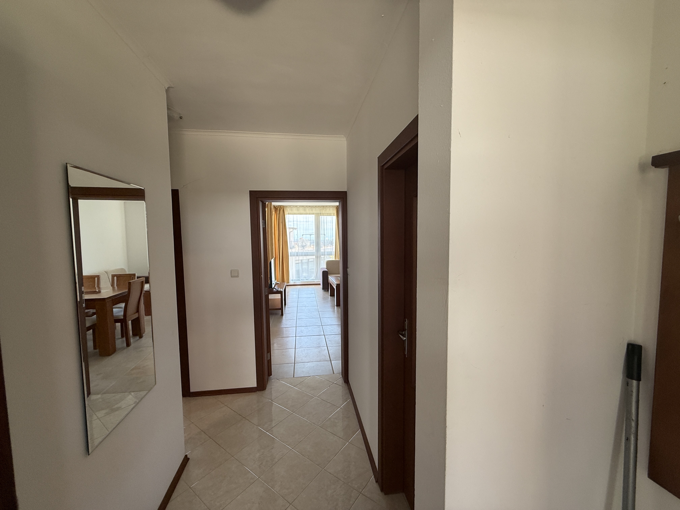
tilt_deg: -3.8
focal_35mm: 14
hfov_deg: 102.1
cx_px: 340
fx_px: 275
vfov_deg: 85.7
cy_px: 255
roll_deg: +0.5
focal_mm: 2.22
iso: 100
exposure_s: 1/99
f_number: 2.2
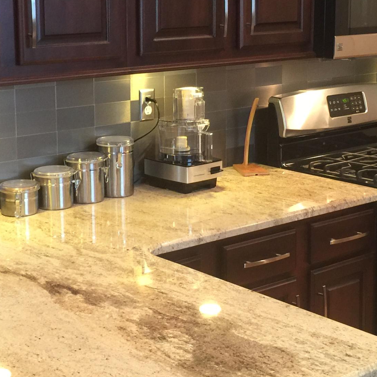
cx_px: 154
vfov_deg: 24.5
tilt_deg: -7.2
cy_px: 124
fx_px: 863
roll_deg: +0.2
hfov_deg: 24.6
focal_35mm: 70
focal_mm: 4.15
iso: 80
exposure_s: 1/15
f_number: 2.2
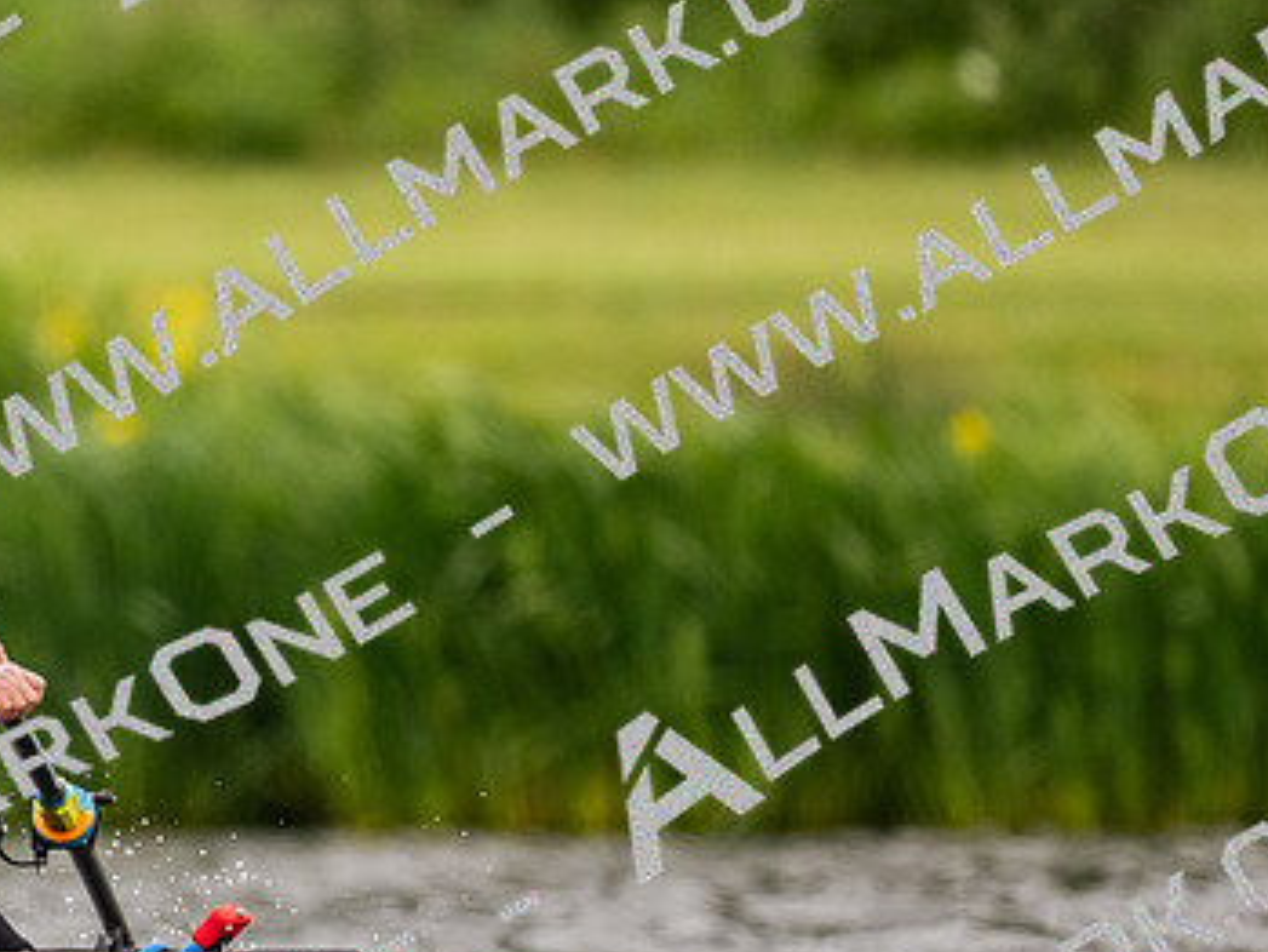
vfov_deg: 1.0
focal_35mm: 1437
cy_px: 541
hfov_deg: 1.4
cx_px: 305
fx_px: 52656
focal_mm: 600
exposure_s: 1/2500
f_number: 4
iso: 720
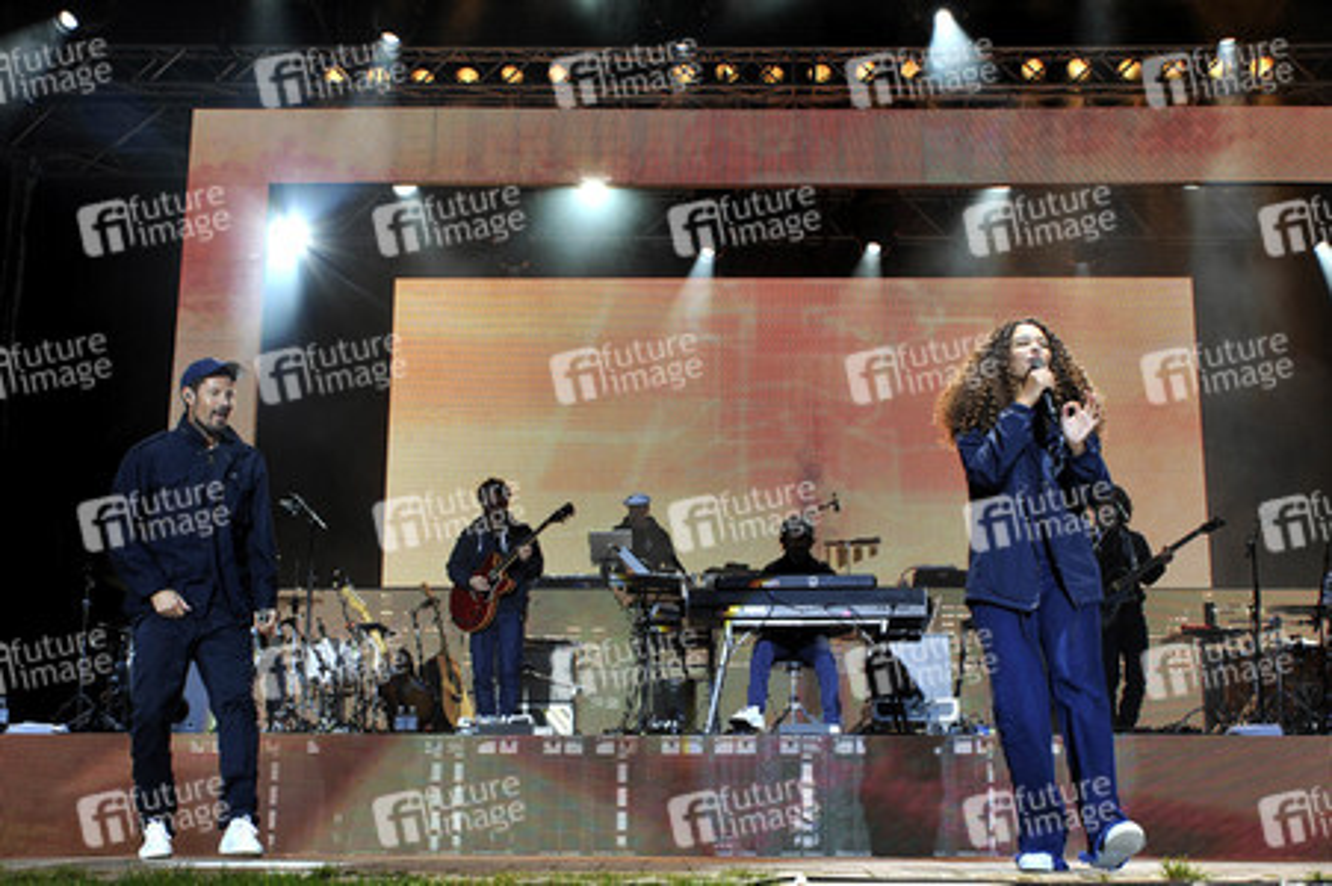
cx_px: 666
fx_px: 1331
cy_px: 443
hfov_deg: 53.2
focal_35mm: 36
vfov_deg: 36.8
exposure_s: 1/160
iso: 800
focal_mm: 36
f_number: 6.3
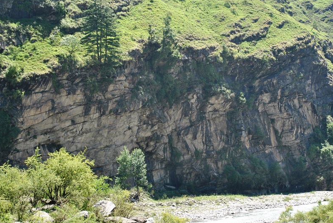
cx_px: 192
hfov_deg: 26.3
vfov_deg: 17.8
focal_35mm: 77
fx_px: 713
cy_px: 126
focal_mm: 42
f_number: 6.3
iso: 100
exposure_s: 1/160
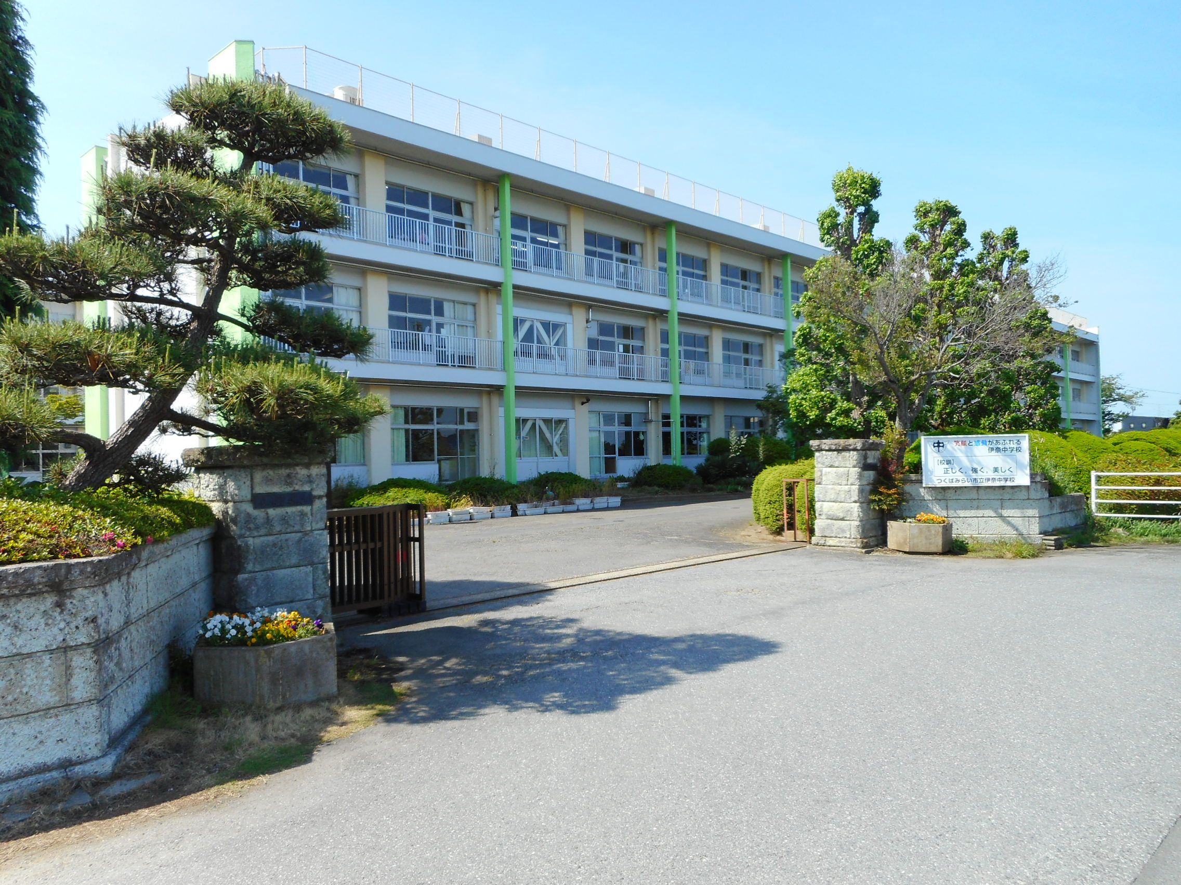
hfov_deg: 69.4
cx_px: 590
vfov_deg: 54.9
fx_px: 853
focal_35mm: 25
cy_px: 442
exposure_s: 1/400
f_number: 3.7
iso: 80
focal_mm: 4.5
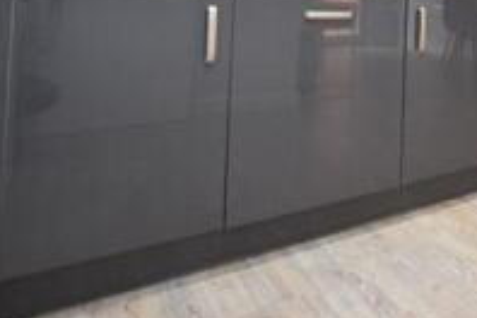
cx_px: 489
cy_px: -20
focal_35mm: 36
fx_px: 477
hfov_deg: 44.3
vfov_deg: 32.9
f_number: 4
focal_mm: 10
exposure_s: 1/60
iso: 800
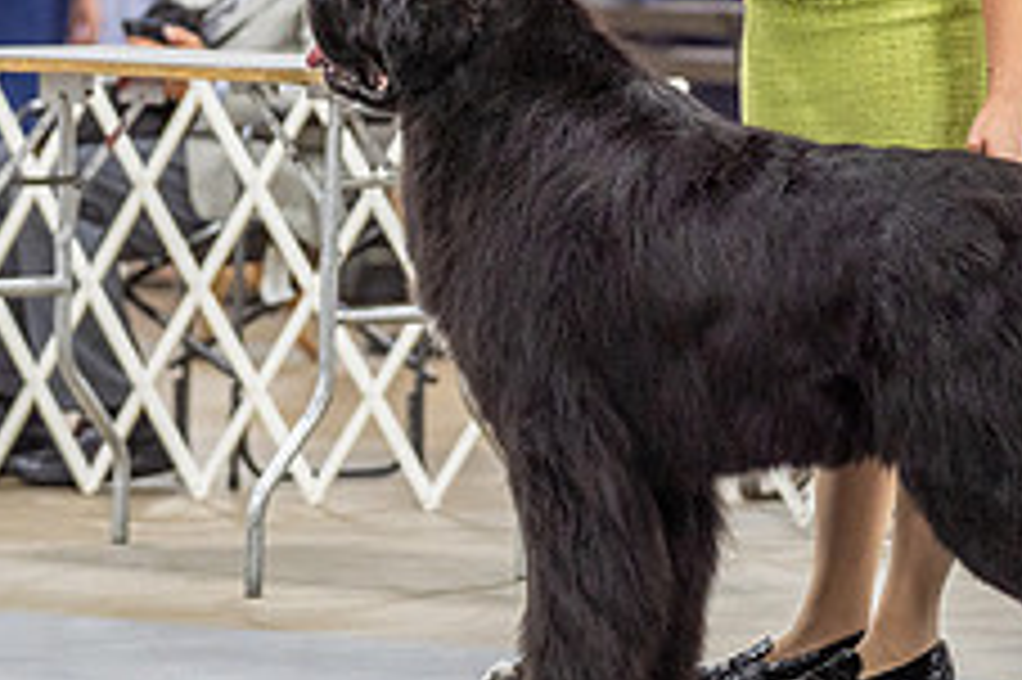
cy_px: 25
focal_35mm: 343
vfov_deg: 4.0
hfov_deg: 6.0
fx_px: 9730
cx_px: 288
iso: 2500
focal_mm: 134
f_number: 2.8
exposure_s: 1/160
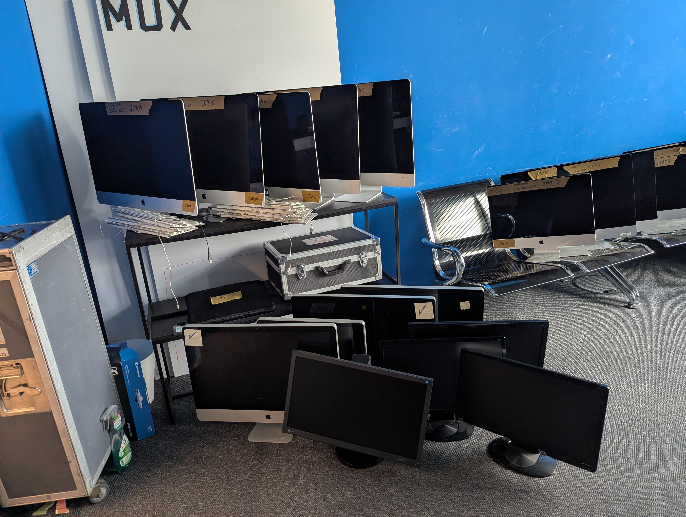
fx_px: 476
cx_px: 343
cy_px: 258
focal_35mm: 24
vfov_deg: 56.9
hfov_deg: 71.5
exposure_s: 1/65.5
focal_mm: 6.81
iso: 300
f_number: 1.85
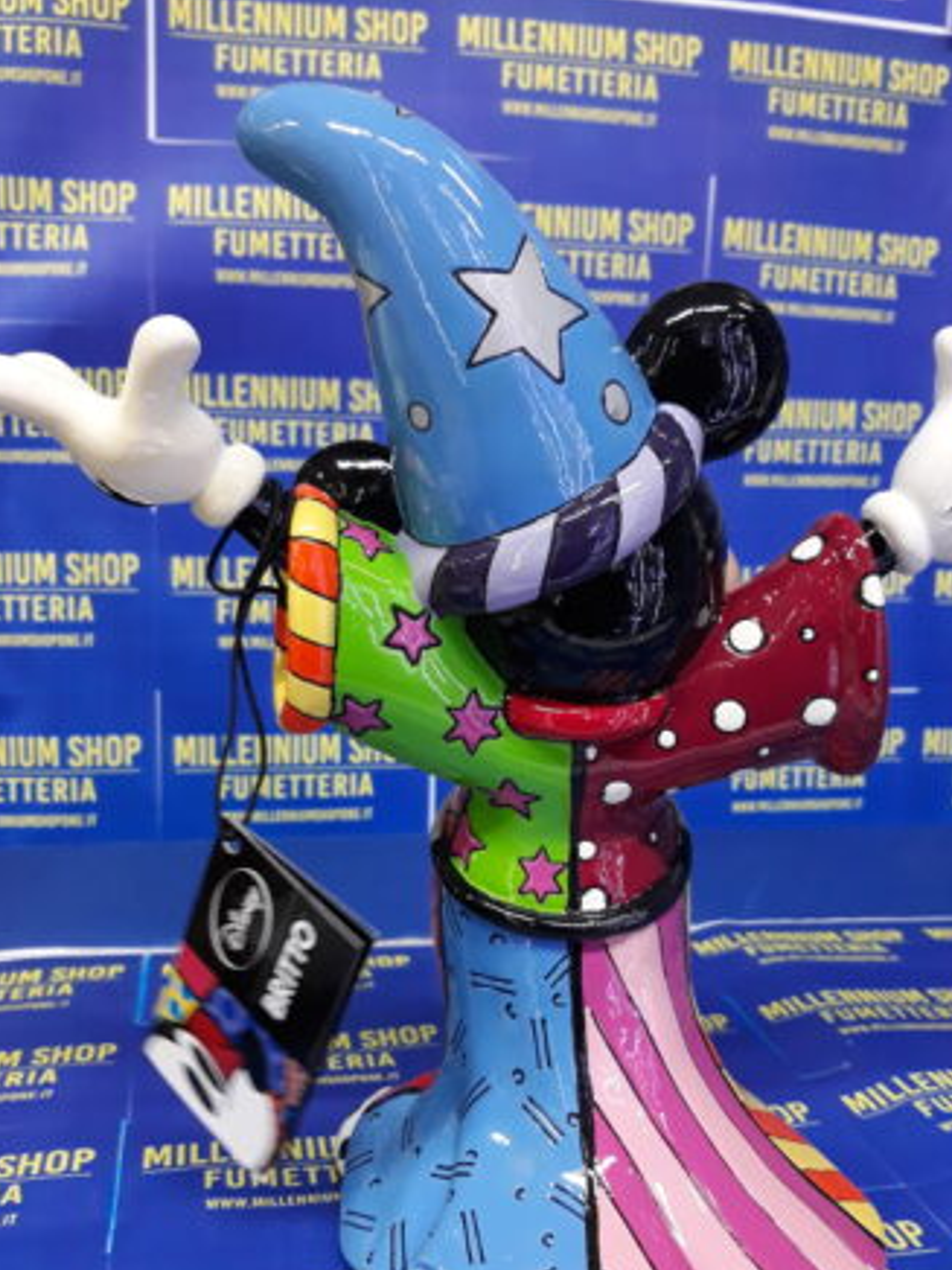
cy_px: 701
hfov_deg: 42.9
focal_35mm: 33
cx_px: 512
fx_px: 1210
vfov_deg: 55.2
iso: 160
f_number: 1.7
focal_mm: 3.71
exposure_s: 1/25
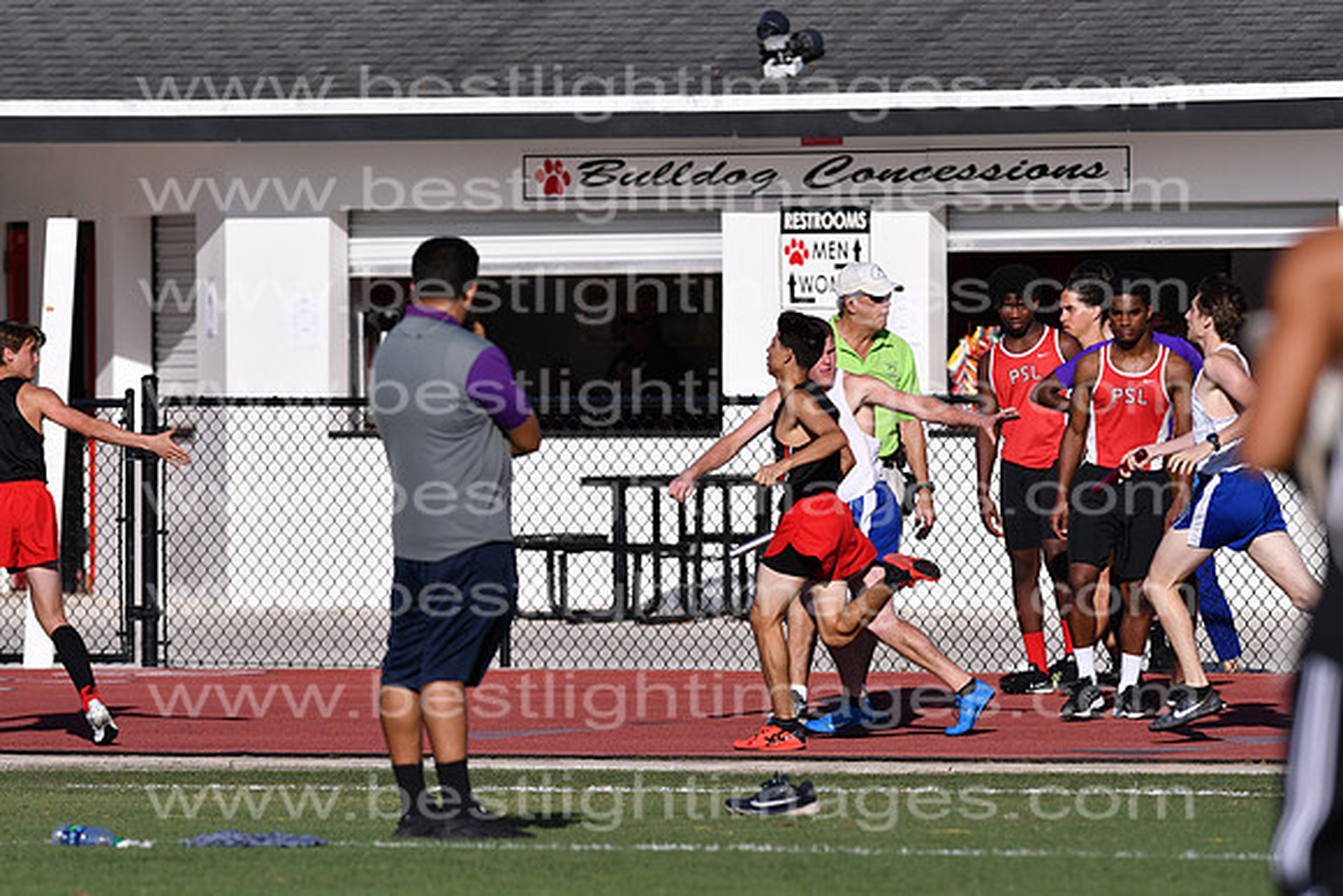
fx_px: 16791
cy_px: 448
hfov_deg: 4.6
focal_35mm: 450
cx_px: 672
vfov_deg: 3.1
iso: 320
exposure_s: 1/5000
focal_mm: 300
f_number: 5.6
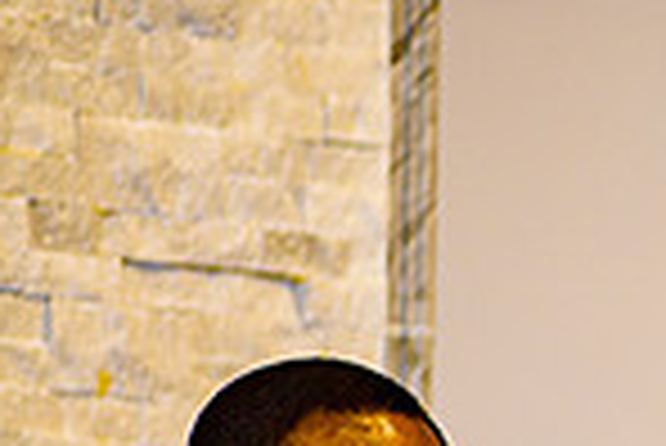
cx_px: 1760
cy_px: 937
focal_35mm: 585
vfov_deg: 2.3
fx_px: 10833
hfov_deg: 3.5
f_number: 1.4
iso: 100
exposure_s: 1/100
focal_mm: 105
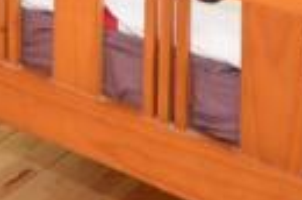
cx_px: 0
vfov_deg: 12.3
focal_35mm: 91
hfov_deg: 21.6
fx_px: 762
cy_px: -256
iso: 200
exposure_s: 1/200
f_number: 5.6
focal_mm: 12
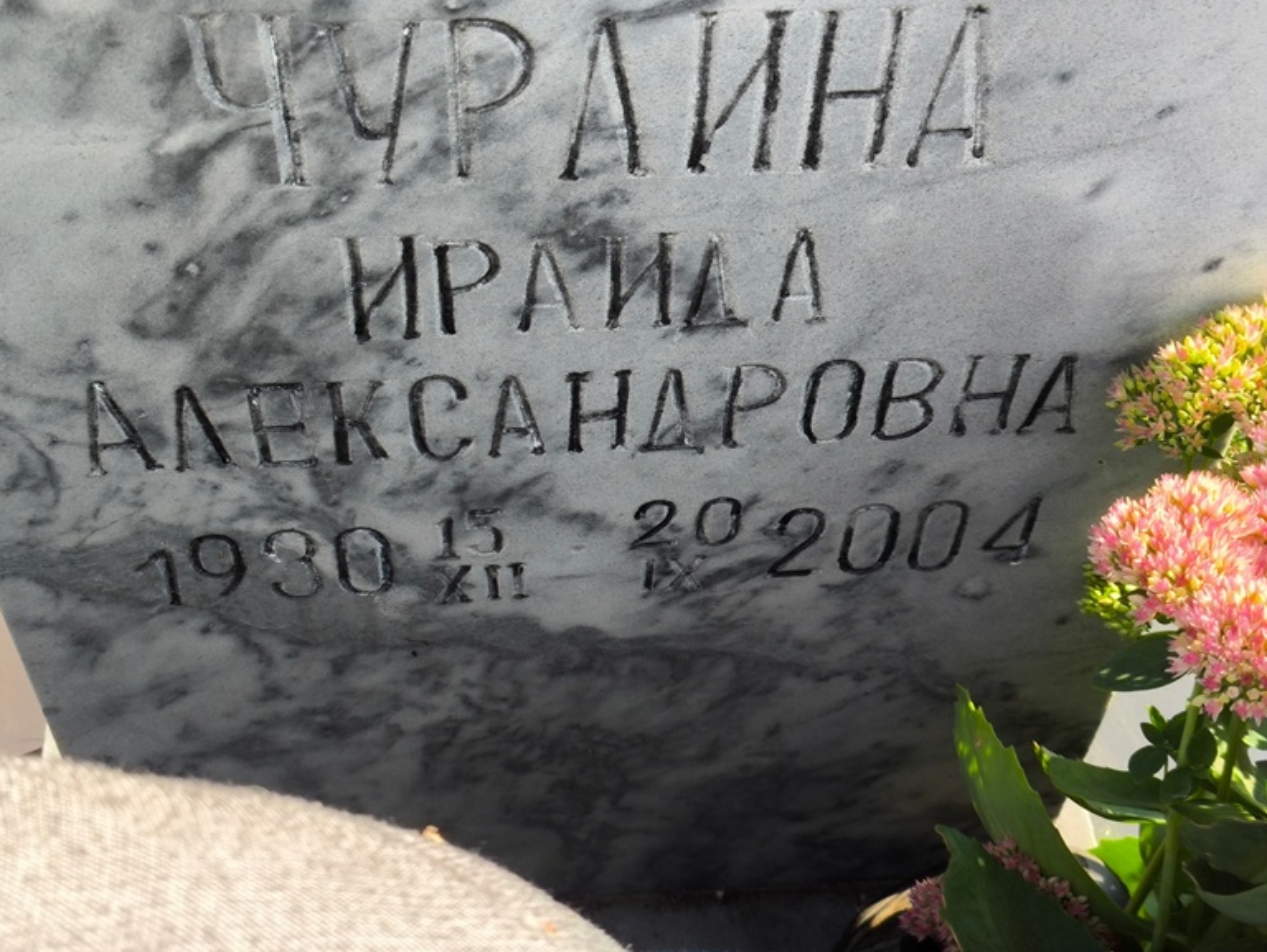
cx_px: 611
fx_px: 1904
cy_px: 465
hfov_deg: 36.8
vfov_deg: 28.1
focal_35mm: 52
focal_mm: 4.71
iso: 50
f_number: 1.7
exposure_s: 1/356
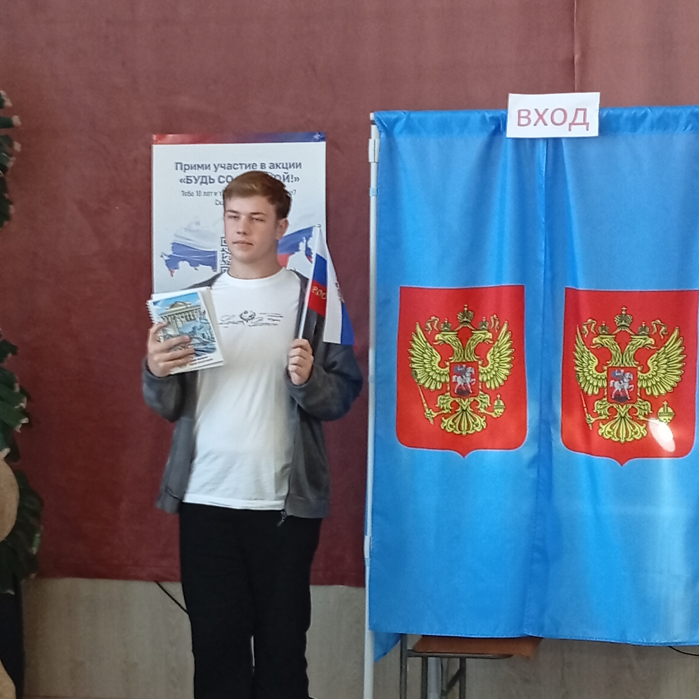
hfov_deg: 20.9
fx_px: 1896
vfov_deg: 20.9
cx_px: 349
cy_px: 430
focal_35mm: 83
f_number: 1.8
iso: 303
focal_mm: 3.98
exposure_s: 1/33.3
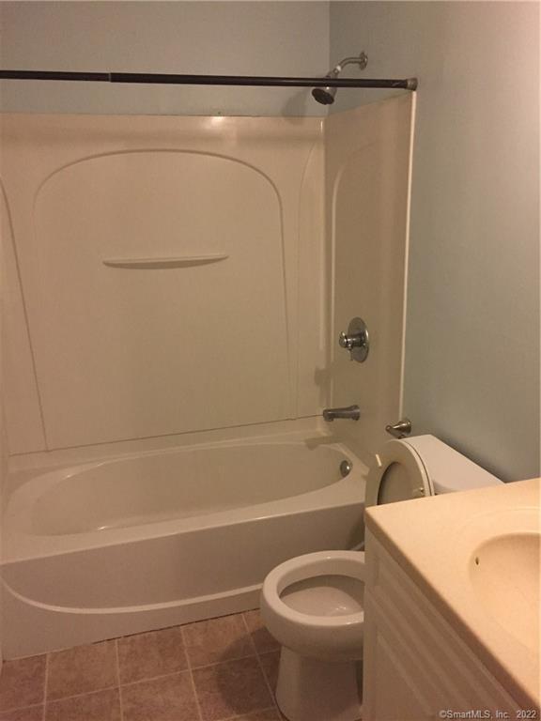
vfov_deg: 61.7
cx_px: 270
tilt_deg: -15.0
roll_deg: +1.5
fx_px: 604
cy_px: 360
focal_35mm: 29
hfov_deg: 48.2
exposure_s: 1/30
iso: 200
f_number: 2.2
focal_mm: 4.15
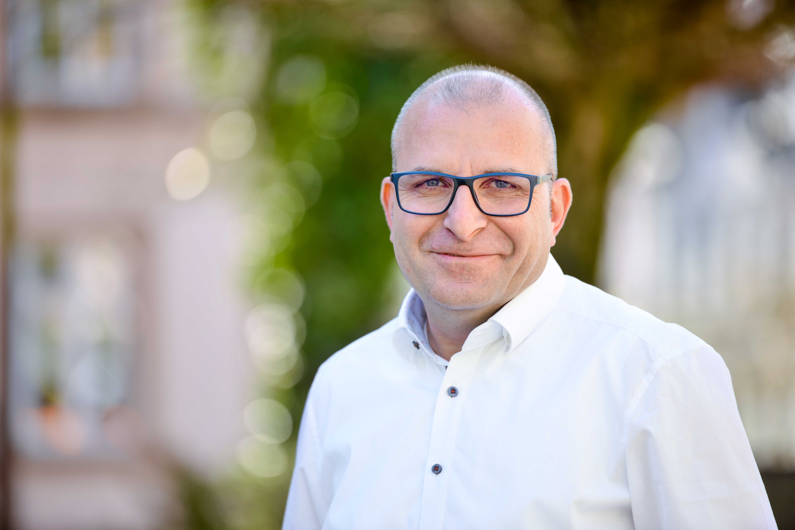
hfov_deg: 10.3
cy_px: 265
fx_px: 4418
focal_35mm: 200
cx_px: 398
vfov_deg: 6.9
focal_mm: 200
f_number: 2.8
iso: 100
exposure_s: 1/250
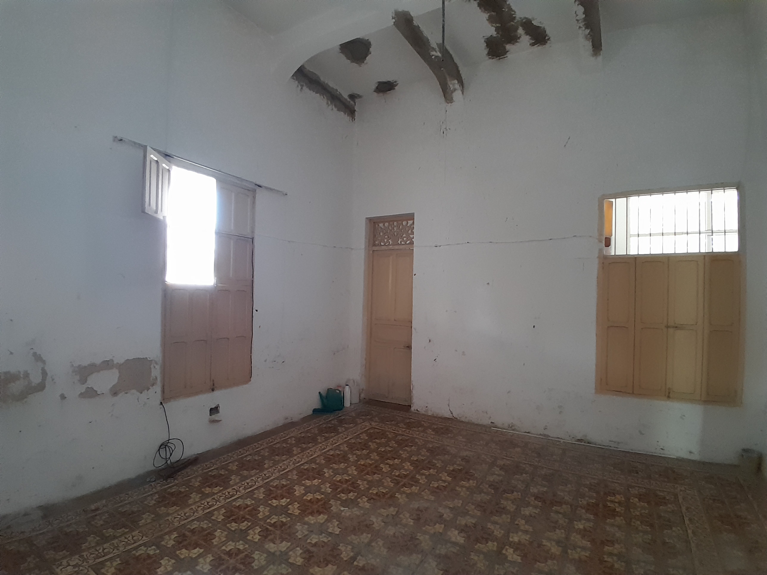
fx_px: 377
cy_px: 288
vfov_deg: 74.7
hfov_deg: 91.0
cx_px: 384
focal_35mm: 17
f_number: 2.2
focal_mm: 1.46
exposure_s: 1/24
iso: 250
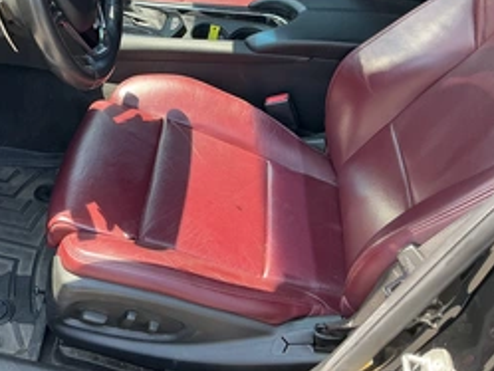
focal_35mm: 45
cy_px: 113
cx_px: 103
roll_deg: -7.6
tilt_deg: -40.3
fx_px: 642
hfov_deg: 40.4
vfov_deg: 31.9
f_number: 1.8
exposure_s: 1/122
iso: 25
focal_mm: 3
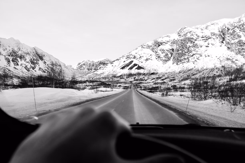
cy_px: 82
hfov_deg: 54.4
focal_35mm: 35
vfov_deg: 37.9
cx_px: 122
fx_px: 238
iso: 400
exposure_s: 1/800
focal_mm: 23
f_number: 4.5
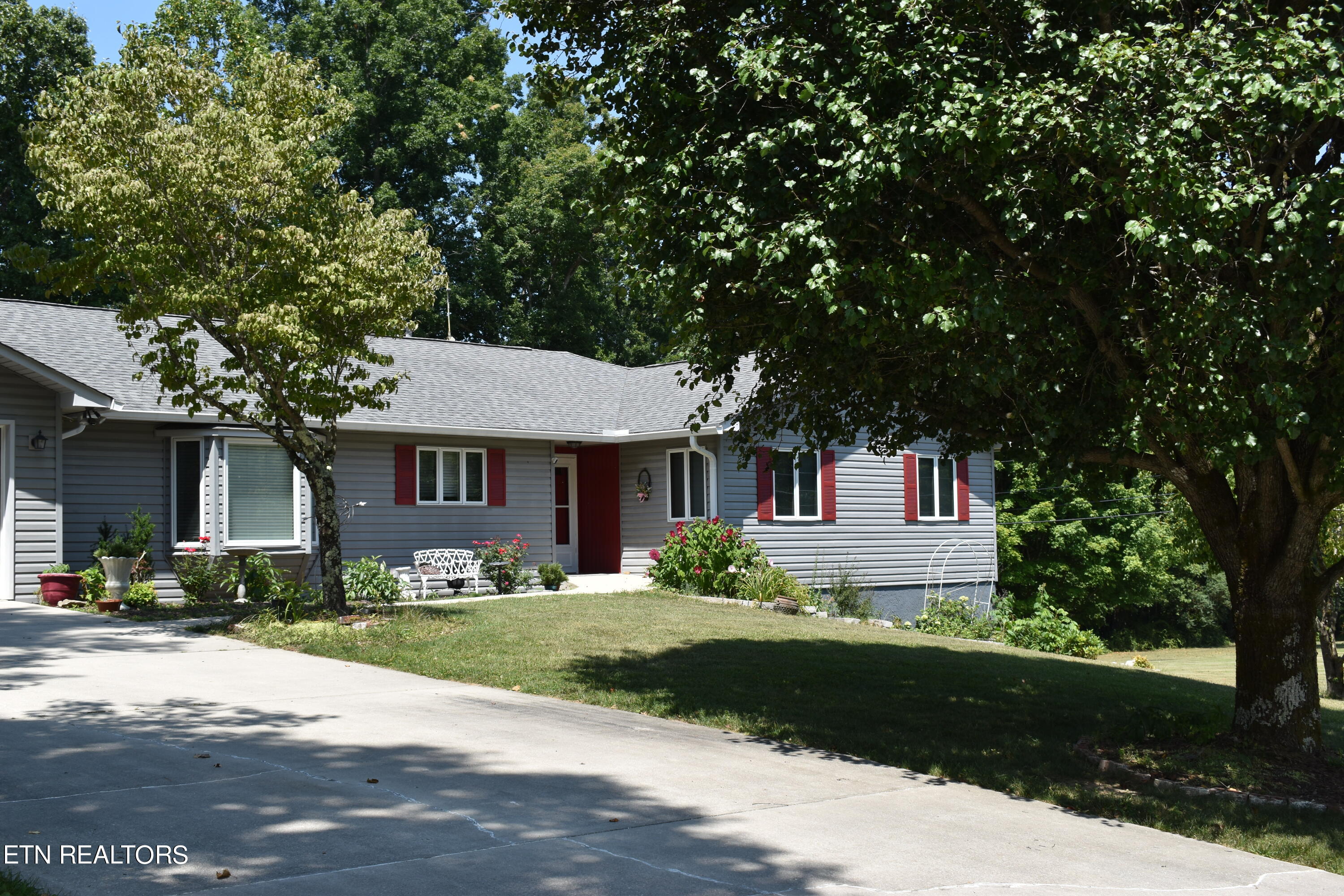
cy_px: 448
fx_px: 1624
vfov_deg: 30.8
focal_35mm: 44
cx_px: 672
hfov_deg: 45.0
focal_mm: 29
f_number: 8
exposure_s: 1/250
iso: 110
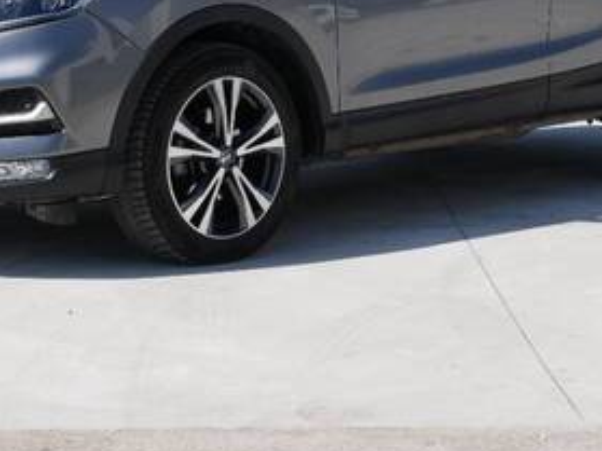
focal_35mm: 130
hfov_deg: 15.2
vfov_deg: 11.3
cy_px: 8
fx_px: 2260
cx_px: 263
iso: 200
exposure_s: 1/400
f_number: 9
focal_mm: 32
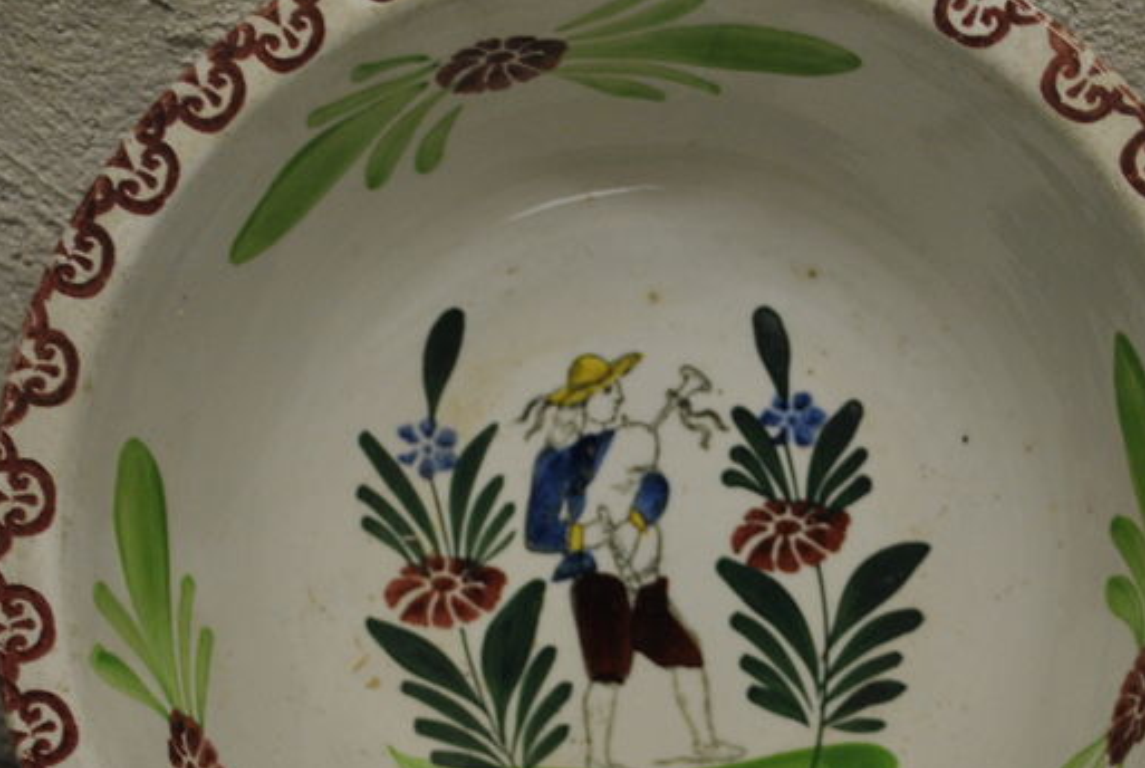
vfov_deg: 17.9
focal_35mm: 76
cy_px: 602
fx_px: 2421
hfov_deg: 26.6
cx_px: 674
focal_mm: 26
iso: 320
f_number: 4.2
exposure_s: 1/30
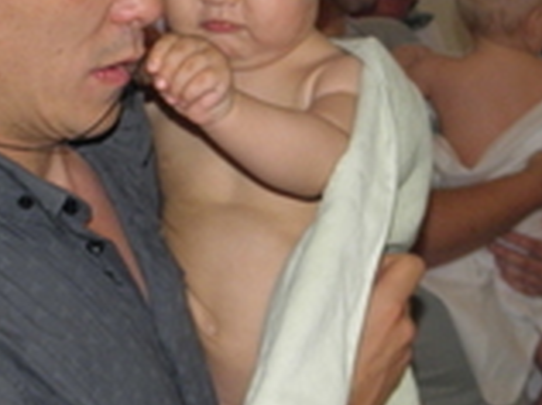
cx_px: 394
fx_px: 1829
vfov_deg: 12.6
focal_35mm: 117
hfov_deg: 16.8
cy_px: 209
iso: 200
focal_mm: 7.5
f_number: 3.8
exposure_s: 1/100
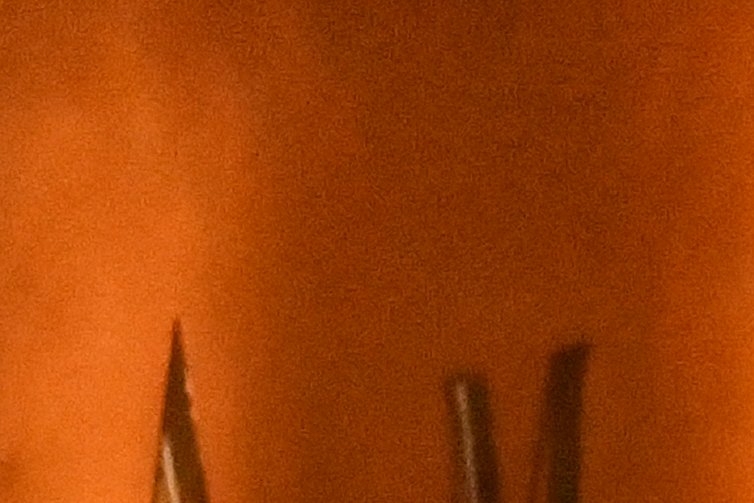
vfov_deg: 3.3
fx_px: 8524
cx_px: 121
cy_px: 1411
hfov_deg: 5.1
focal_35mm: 407
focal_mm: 35
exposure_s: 1/160
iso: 16000
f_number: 4.5
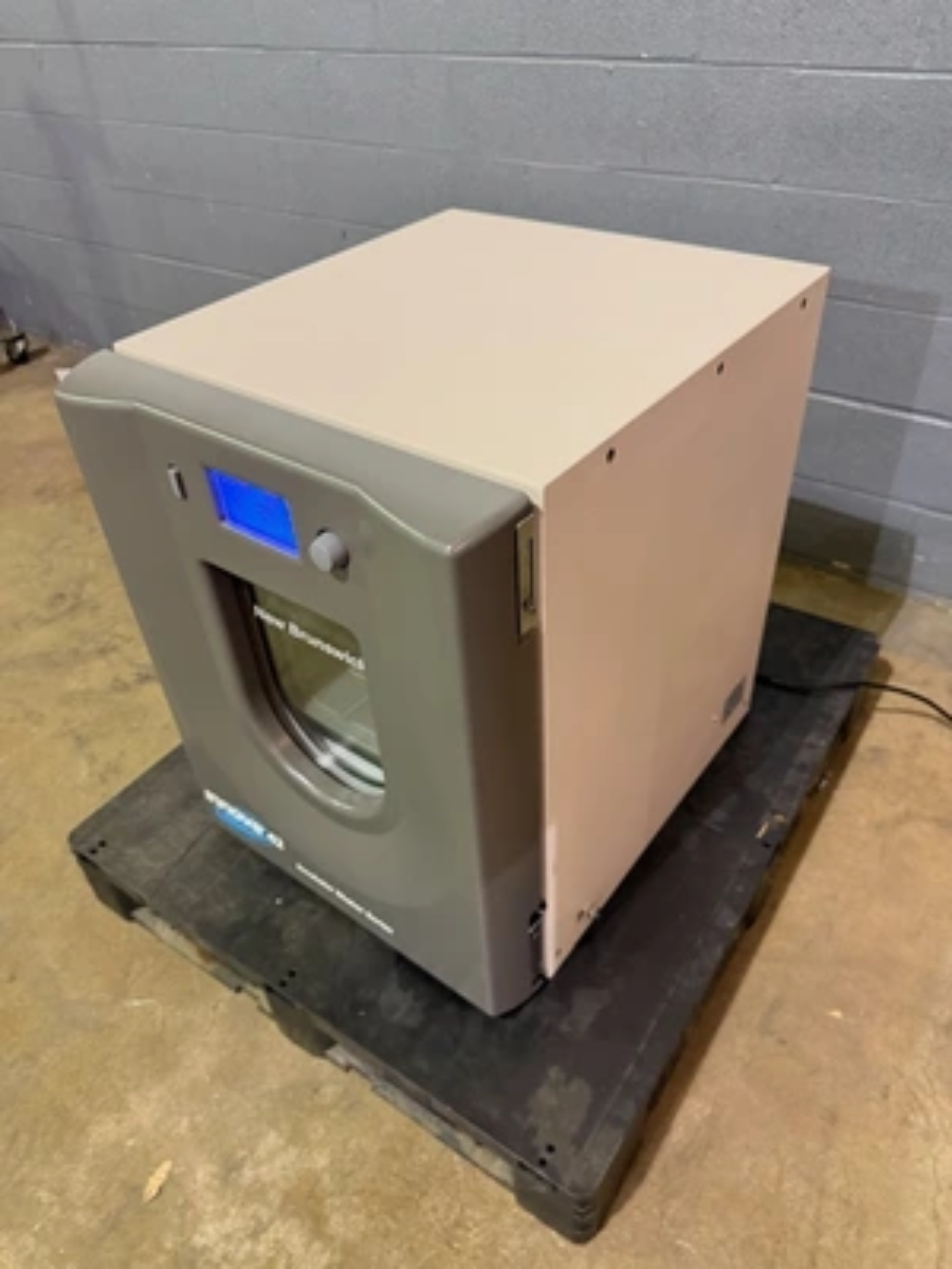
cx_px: 476
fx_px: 880
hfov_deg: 56.8
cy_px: 634
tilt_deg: -36.8
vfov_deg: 71.6
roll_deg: +1.0
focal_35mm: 24
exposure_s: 1/40
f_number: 1.78
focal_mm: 6.76
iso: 640
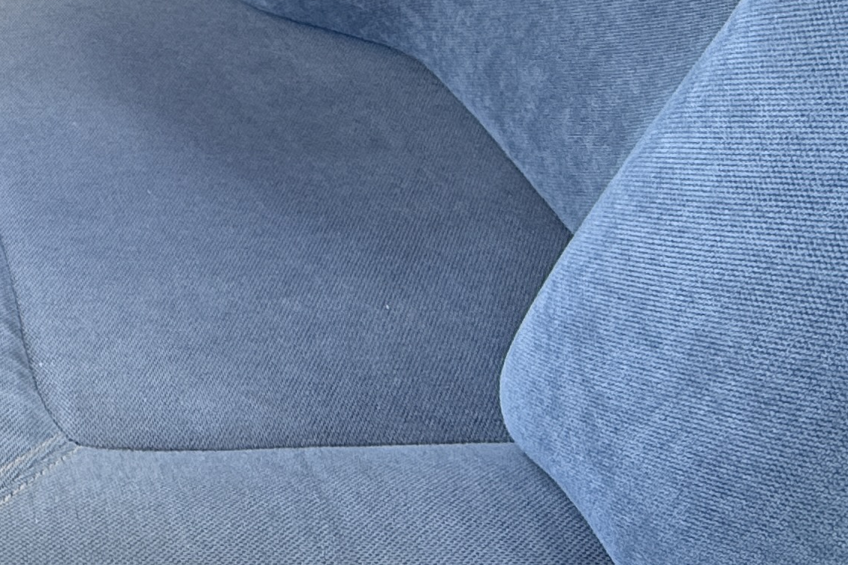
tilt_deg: -34.3
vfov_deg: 25.7
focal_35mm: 52
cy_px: 136
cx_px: -315
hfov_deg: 29.1
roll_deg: +1.9
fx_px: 1225
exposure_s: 1/99
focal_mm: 2.22
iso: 125
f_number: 2.2
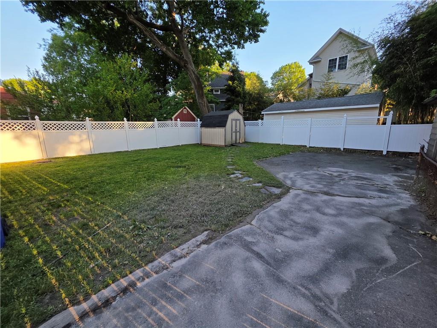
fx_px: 164
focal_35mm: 13
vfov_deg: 89.9
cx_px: 218
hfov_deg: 106.2
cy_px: 164
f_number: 1.9
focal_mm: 2.2
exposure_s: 1/120
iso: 25
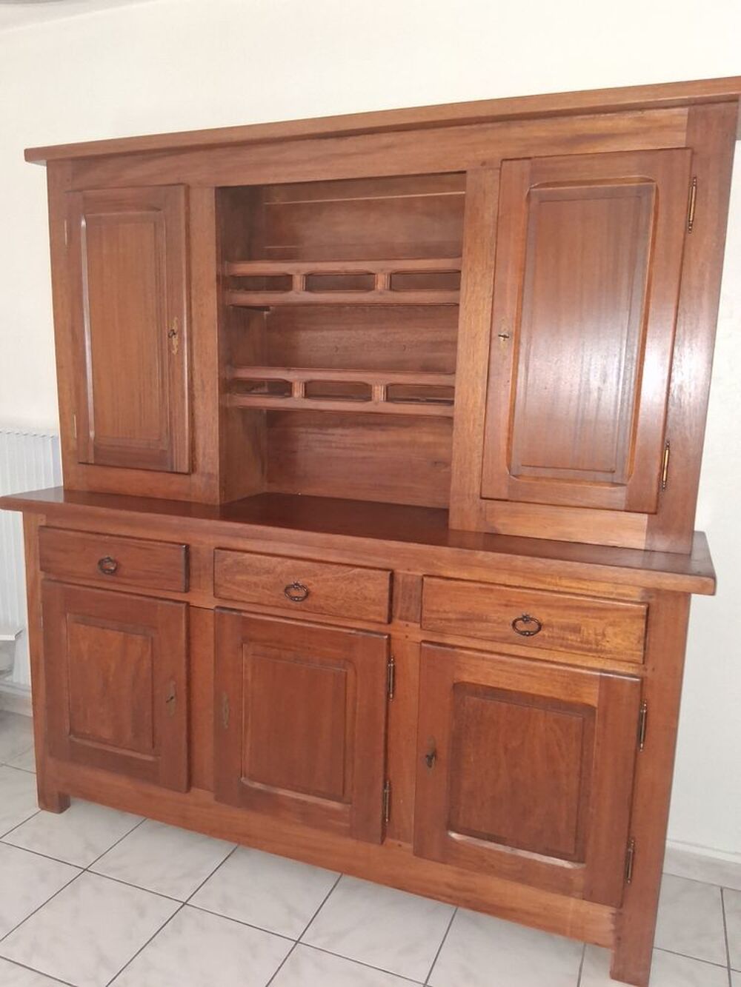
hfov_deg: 53.1
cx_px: 370
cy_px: 494
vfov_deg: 67.3
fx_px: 742
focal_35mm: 26
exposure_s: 1/25
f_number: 1.8
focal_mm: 3.98
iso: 640
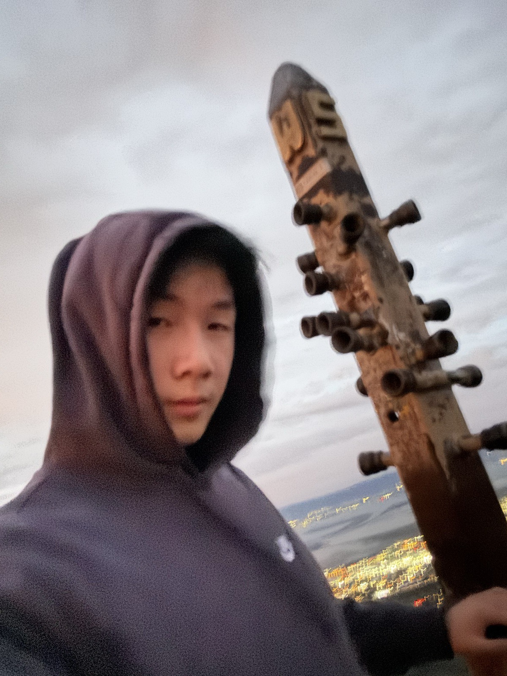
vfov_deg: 60.0
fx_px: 586
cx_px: 254
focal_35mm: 30
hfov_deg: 46.8
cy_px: 338
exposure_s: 1/8
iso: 3200
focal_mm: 2.69
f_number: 1.9
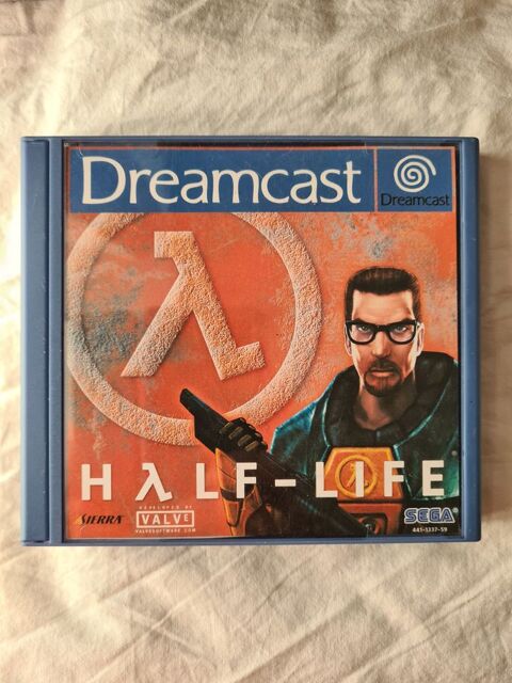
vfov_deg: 67.3
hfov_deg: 53.1
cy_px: 342
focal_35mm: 26
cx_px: 256
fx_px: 513
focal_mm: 5.4
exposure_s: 1/100
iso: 100
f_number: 1.8
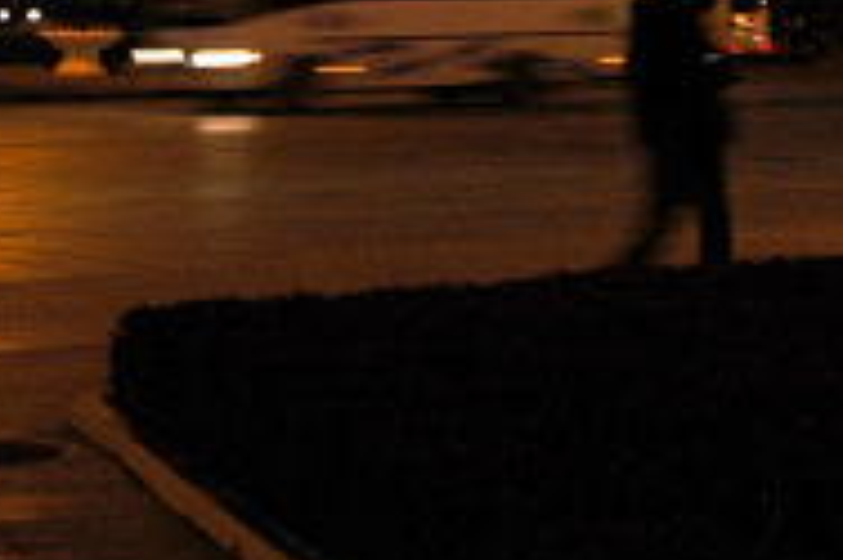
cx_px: 708
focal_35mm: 134
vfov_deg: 9.9
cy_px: -271
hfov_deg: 15.2
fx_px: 3135
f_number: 4.5
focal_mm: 24
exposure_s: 1/8
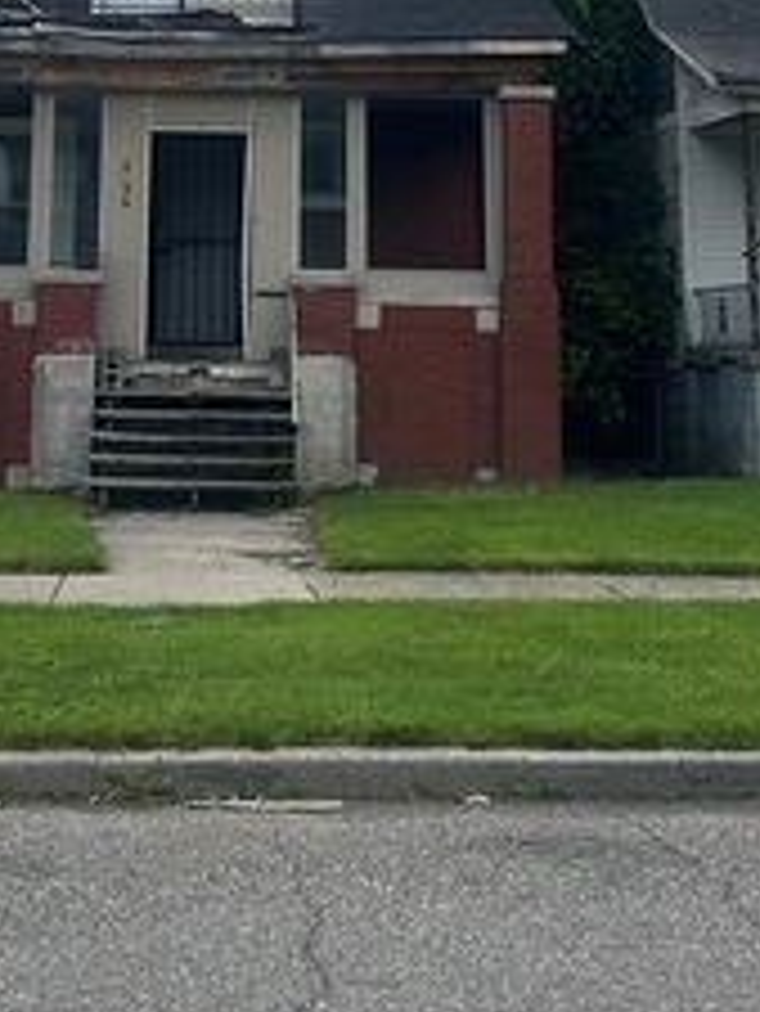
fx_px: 2076
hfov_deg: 20.7
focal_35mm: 71
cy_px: -20
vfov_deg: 25.9
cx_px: 279
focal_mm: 6.86
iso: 80
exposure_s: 1/2110
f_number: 1.78
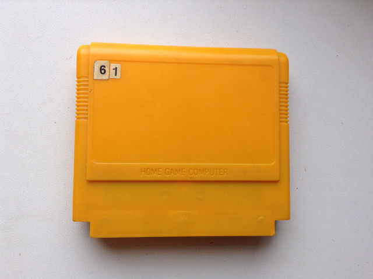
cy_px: 140
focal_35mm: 33
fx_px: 355
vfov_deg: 42.8
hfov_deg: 55.4
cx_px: 186
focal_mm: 3.3
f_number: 2.4
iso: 40
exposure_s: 1/100
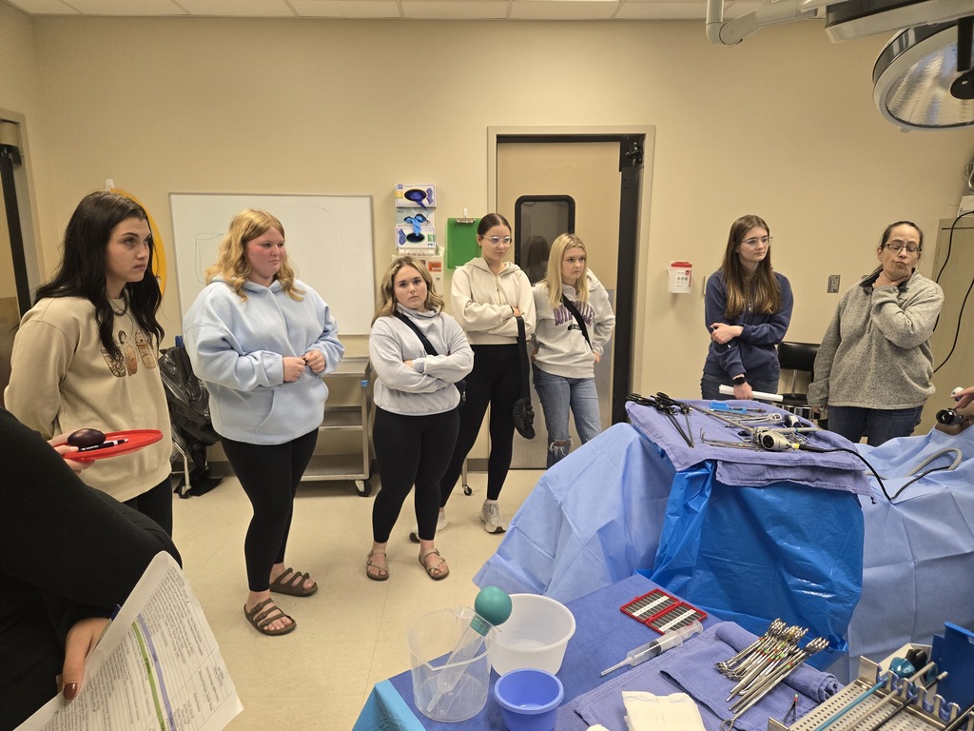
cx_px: 487
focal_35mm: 23
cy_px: 366
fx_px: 647
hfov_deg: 73.9
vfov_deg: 58.9
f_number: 1.8
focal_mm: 5.4
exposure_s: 1/120
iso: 160
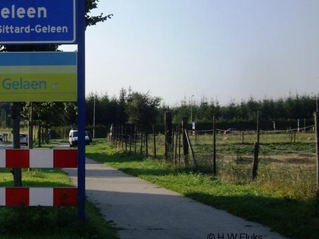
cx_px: 111
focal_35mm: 52
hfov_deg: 36.5
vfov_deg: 27.9
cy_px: 86
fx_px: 479
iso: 64
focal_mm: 7.9
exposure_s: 1/1000
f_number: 2.8
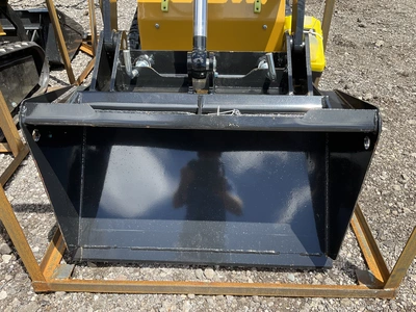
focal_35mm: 29
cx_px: 208
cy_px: 156
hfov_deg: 61.7
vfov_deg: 48.2
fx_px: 349
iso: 25
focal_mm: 3
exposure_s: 1/551
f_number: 1.8
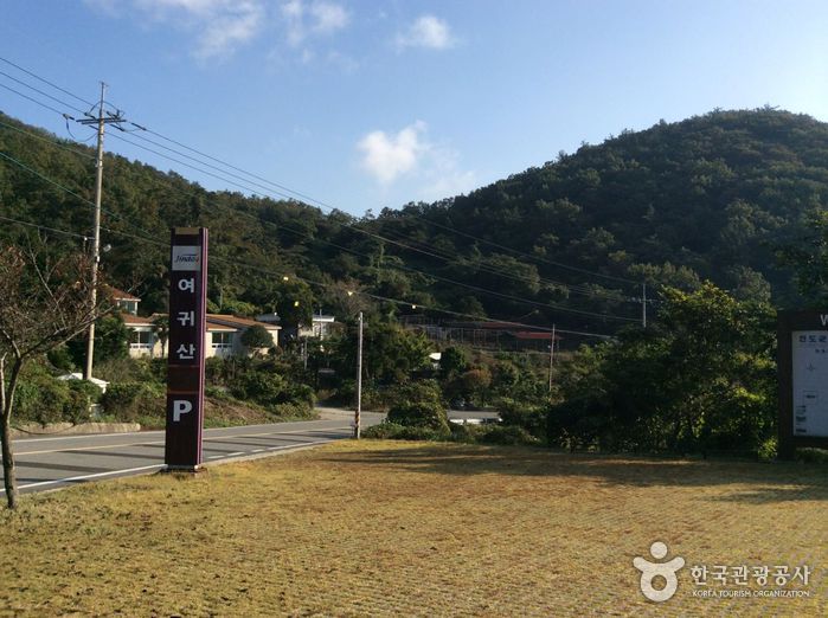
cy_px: 309
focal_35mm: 33
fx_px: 788
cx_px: 414
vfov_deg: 42.8
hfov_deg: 55.4
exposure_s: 1/1330
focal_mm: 3.3
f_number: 2.4
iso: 32
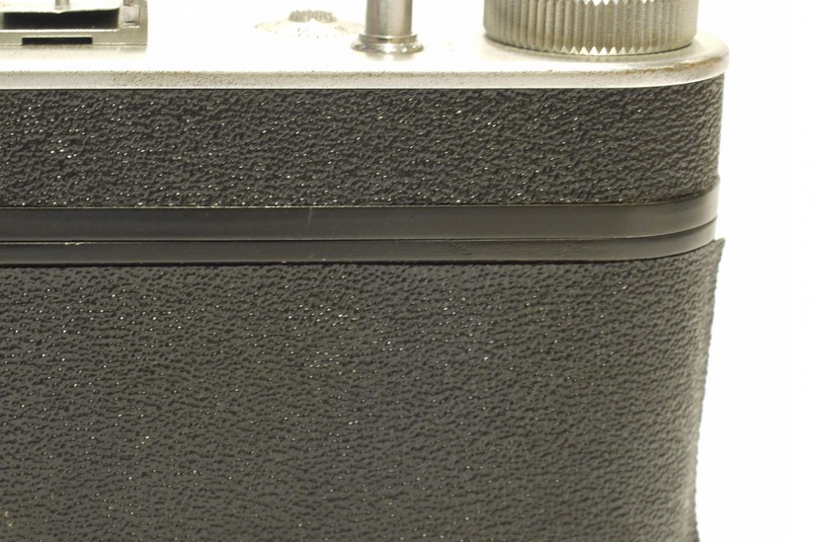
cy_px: 335
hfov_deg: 22.2
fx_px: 2055
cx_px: 225
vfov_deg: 15.0
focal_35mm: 91
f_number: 8
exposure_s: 1/4
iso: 400
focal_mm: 30
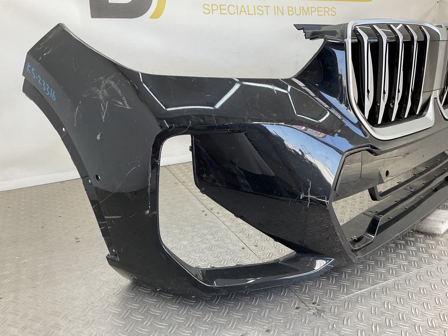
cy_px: 168
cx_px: 224
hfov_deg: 61.7
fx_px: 375
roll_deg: -1.4
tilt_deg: -21.1
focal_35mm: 29
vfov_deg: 48.2
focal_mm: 3
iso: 20
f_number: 1.8
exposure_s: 1/100
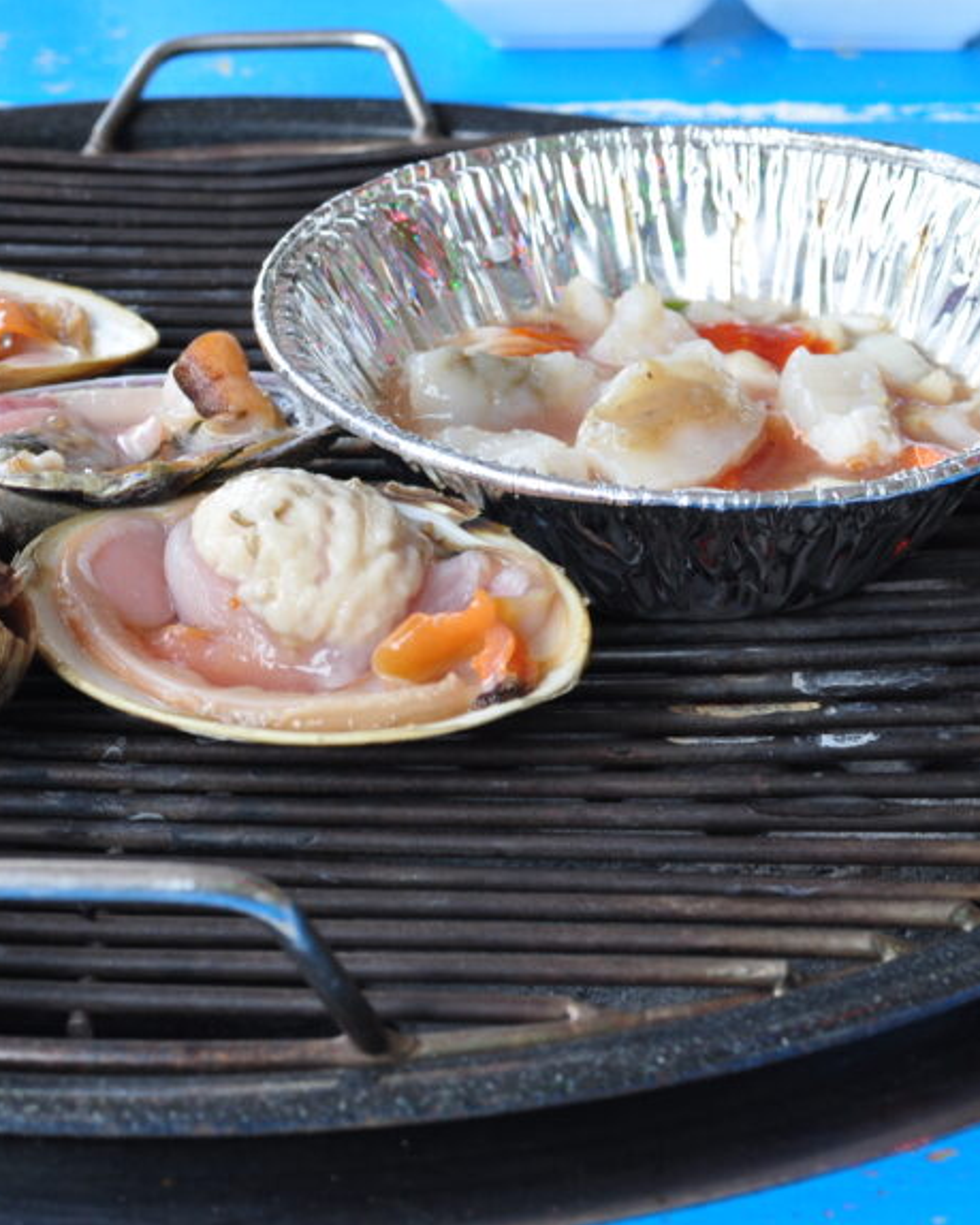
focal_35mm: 88
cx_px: 58
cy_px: 551
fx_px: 3185
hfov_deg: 17.2
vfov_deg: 21.8
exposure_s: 1/80
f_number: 8
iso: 400
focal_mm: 35
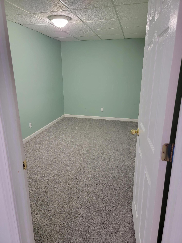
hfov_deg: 56.8
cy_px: 122
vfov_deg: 71.6
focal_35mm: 24
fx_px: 168
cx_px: 91
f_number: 1.8
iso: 400
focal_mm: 6.7
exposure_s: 1/40
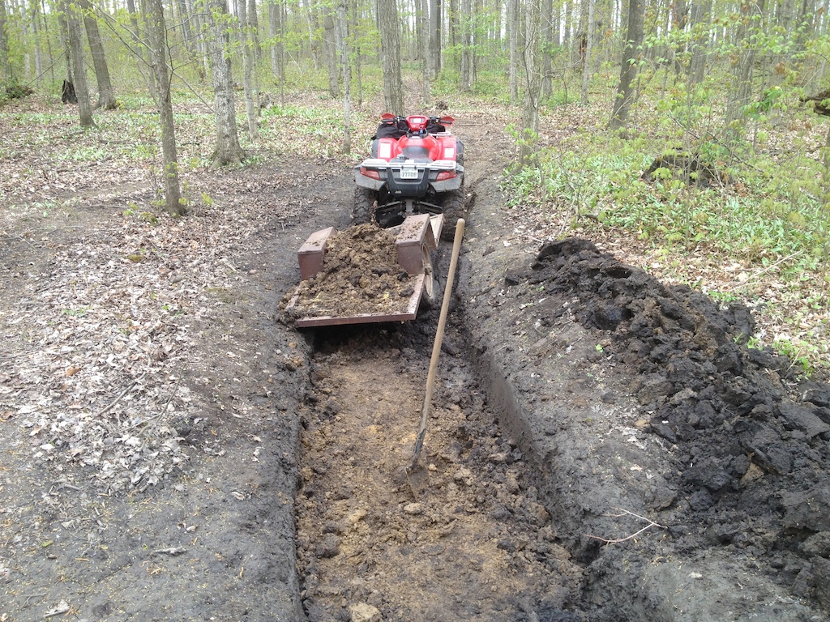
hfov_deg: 52.6
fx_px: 839
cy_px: 311
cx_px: 415
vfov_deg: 40.7
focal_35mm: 35
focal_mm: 4.28
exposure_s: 1/138
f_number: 2.4
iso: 64
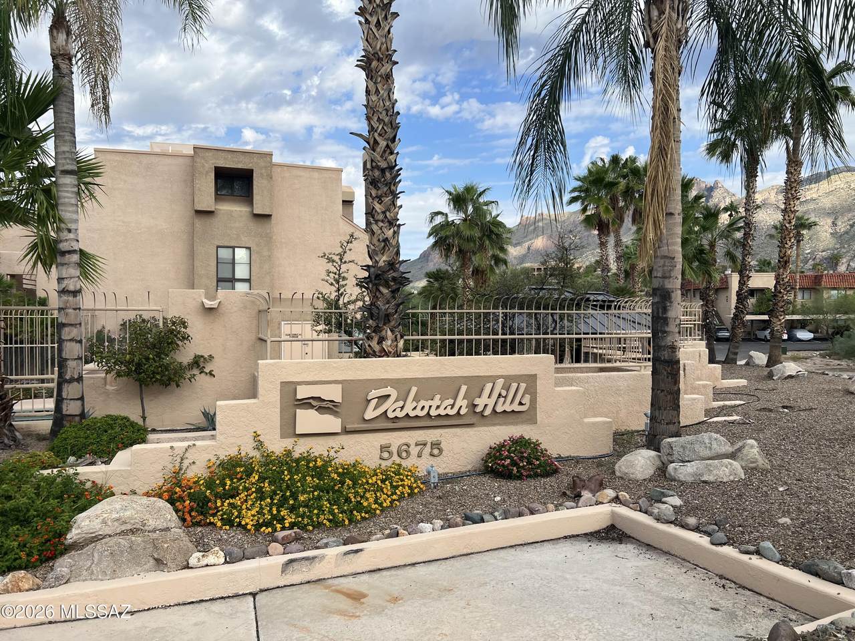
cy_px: 320
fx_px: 642
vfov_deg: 53.1
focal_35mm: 26
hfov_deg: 67.3
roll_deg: +0.5
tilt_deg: -1.0
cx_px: 428
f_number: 1.5
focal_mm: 5.7
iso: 50
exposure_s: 1/3077
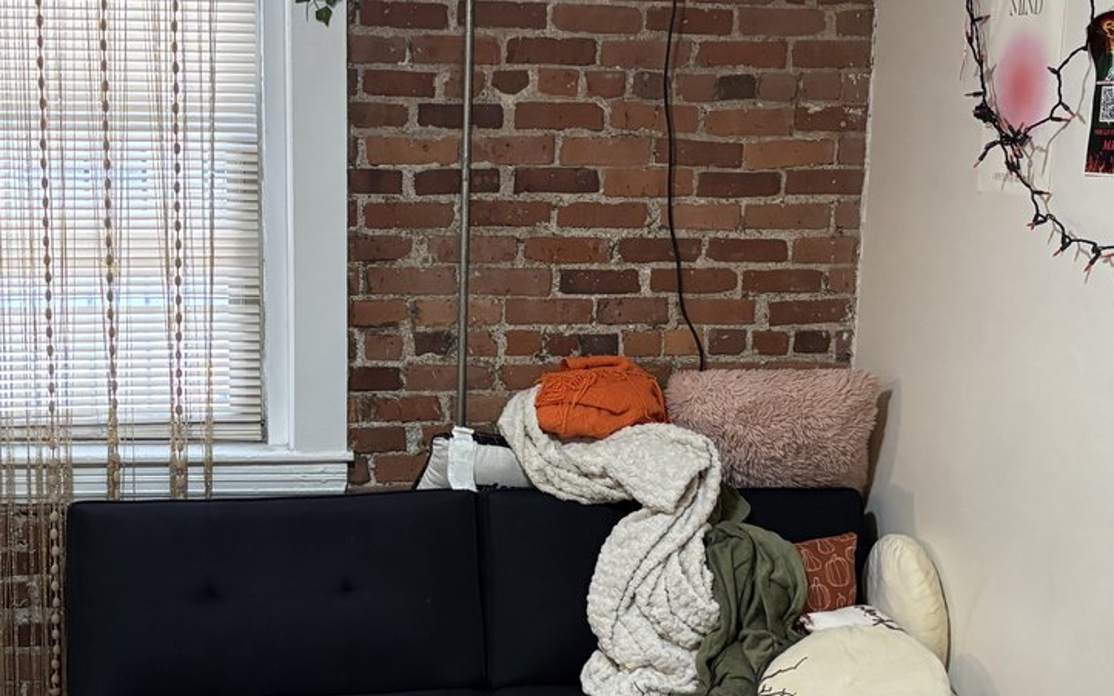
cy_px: 467
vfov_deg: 21.2
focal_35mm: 61
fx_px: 1852
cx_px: 418
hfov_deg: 33.3
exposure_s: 1/60
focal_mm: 5.96
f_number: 1.6
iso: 320
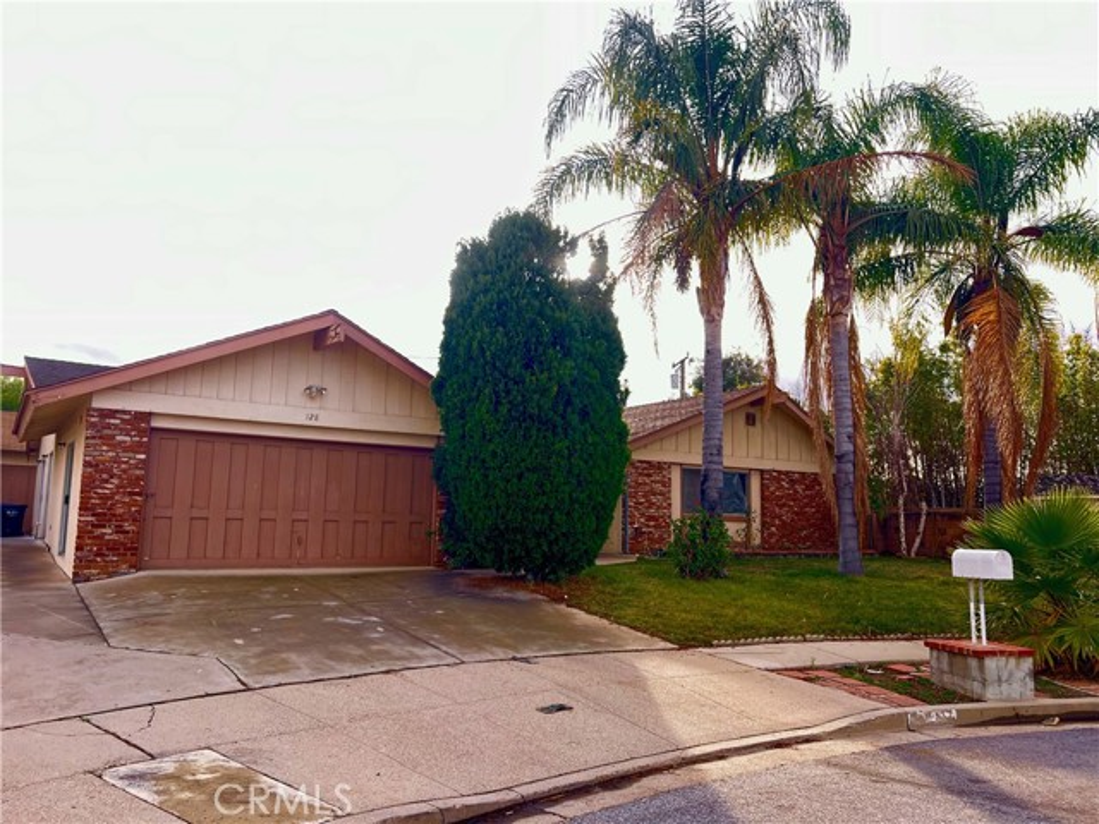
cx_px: 550
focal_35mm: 26
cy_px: 412
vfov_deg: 53.1
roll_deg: -1.0
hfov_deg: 67.3
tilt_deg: +5.6
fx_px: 825
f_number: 1.5
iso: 50
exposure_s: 1/233
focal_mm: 5.7
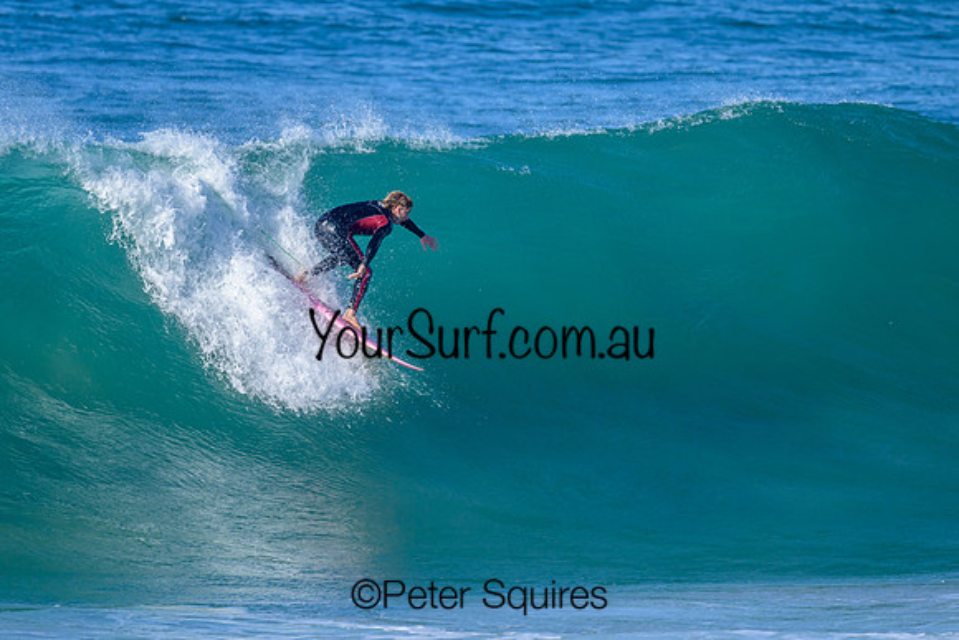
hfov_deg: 1.9
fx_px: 28774
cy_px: 208
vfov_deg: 1.3
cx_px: 352
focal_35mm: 1080
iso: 450
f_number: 6.3
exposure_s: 1/2000
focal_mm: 800
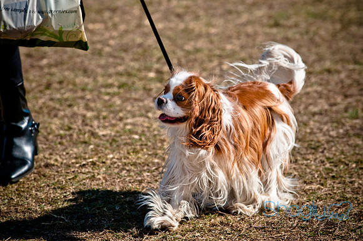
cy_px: 120
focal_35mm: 300
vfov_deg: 4.6
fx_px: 3021
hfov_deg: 6.9
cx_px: 182
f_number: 5.6
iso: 400
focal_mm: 200
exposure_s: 1/2000
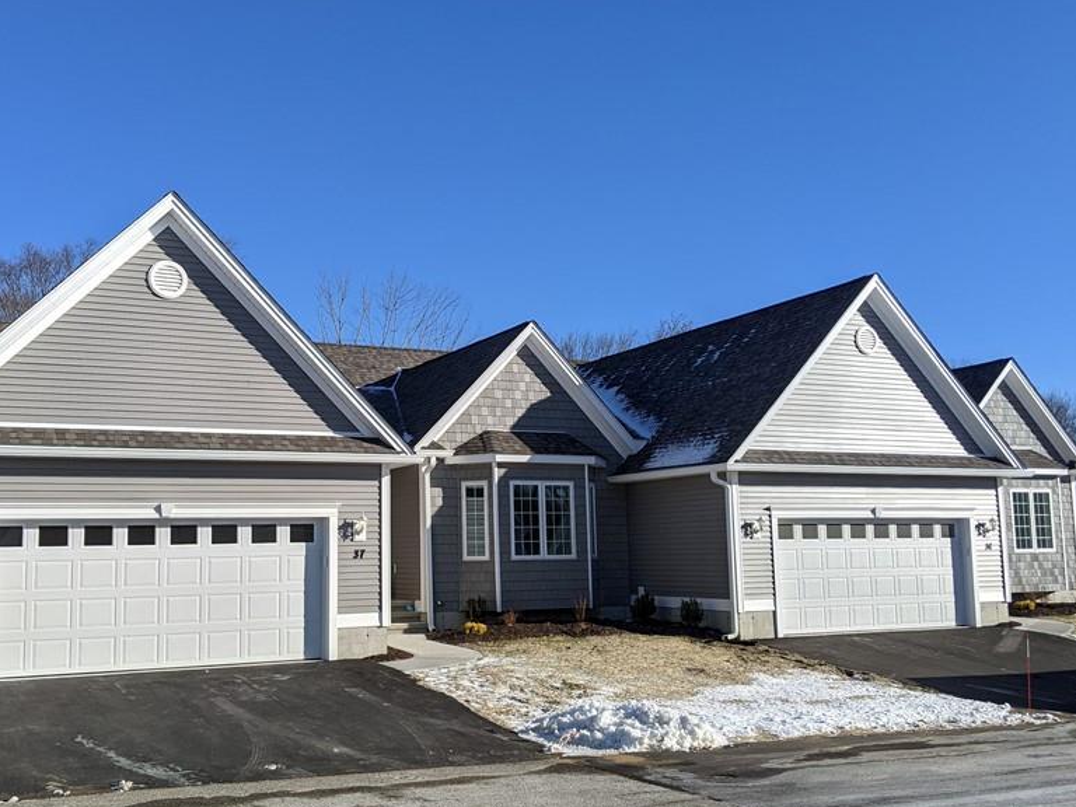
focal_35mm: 36
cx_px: 469
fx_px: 1119
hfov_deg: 51.2
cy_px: 422
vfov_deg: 39.6
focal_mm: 4.44
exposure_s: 1/3906
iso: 53
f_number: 1.8
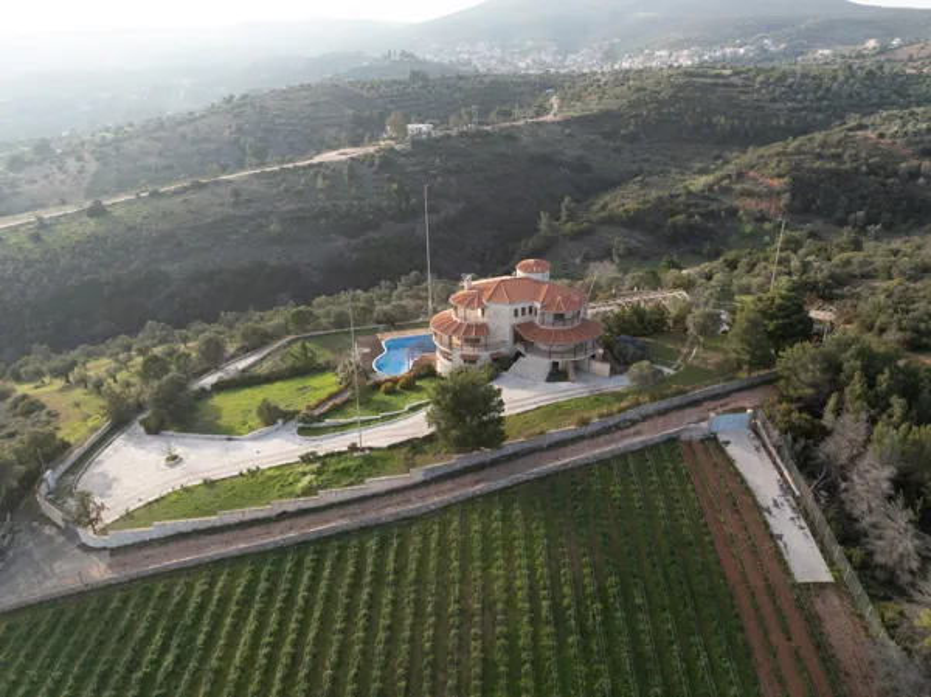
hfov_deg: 71.6
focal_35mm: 24
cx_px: 466
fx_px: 645
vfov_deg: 56.7
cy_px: 348
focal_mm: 12.29
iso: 200
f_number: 2.8
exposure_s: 1/80
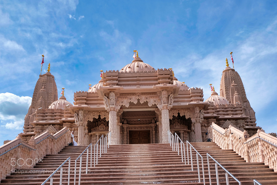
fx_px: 277
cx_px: 138
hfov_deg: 53.1
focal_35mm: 36
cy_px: 92
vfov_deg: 36.9
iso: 200
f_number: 5.6
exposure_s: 1/640
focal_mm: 24.3
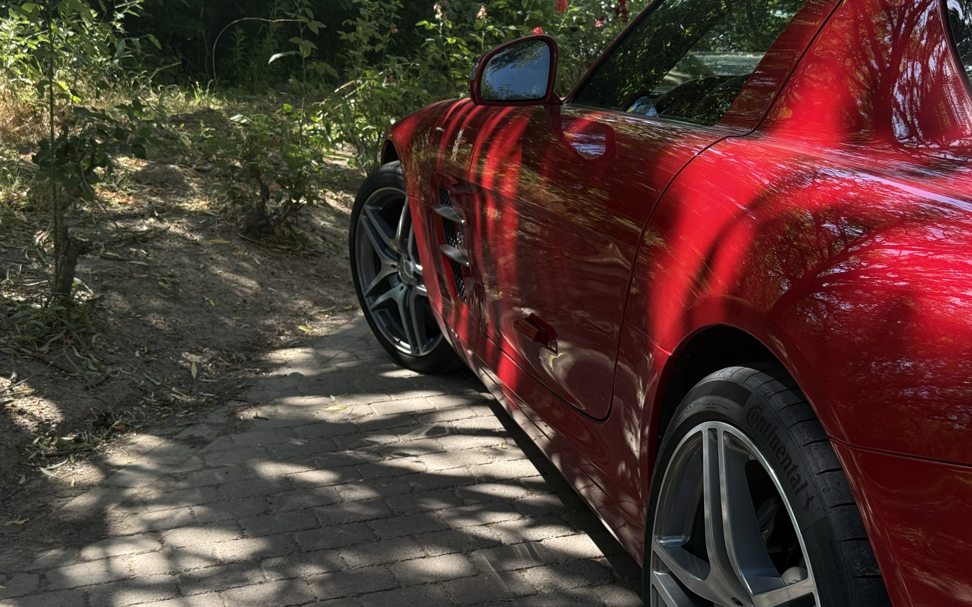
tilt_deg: -13.2
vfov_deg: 25.3
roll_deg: -1.9
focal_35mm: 51
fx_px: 1351
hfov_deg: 39.6
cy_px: 313
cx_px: 486
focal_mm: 6.76
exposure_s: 1/1133
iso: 100
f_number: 1.78
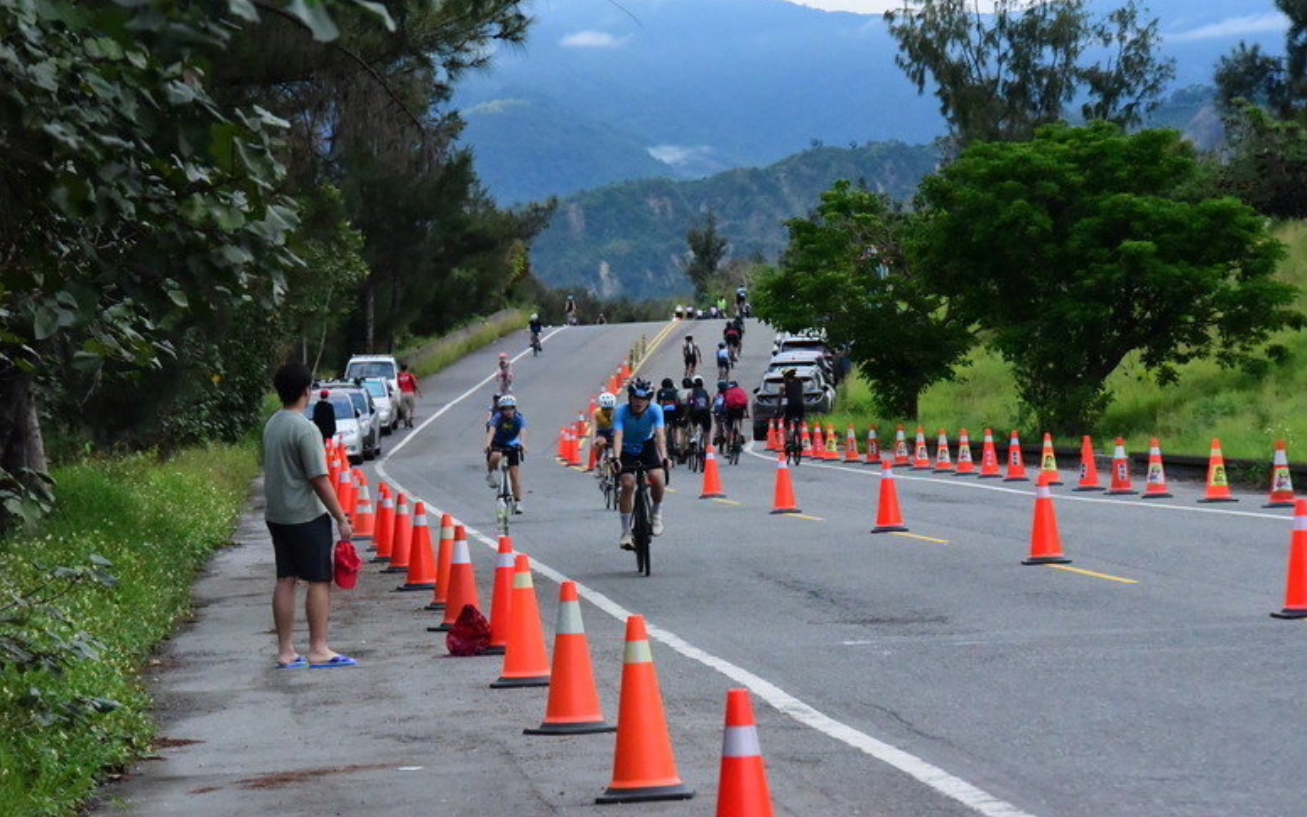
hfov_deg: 14.0
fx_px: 5308
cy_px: 419
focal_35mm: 149
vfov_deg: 8.8
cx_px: 650
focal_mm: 145
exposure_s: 1/4000
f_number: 10
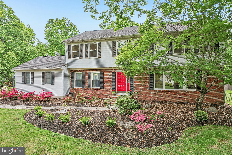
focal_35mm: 22
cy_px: 78
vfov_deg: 57.2
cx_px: 116
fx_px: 142
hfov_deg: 78.6
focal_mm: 8.4
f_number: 2.8
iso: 100
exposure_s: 1/180
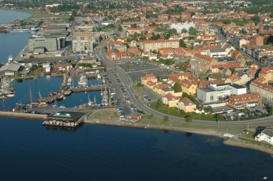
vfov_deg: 23.9
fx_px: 424
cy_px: 48
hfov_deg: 34.4
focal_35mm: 56
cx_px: 224
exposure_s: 1/160
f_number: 18
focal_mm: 22
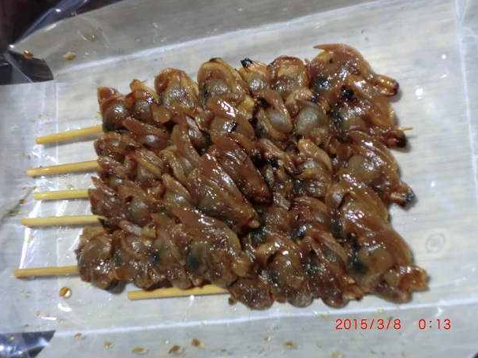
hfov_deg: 29.4
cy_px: 179
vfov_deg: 22.2
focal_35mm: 66
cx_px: 239
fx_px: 911
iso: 800
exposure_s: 1/13
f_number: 5.3
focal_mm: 11.7
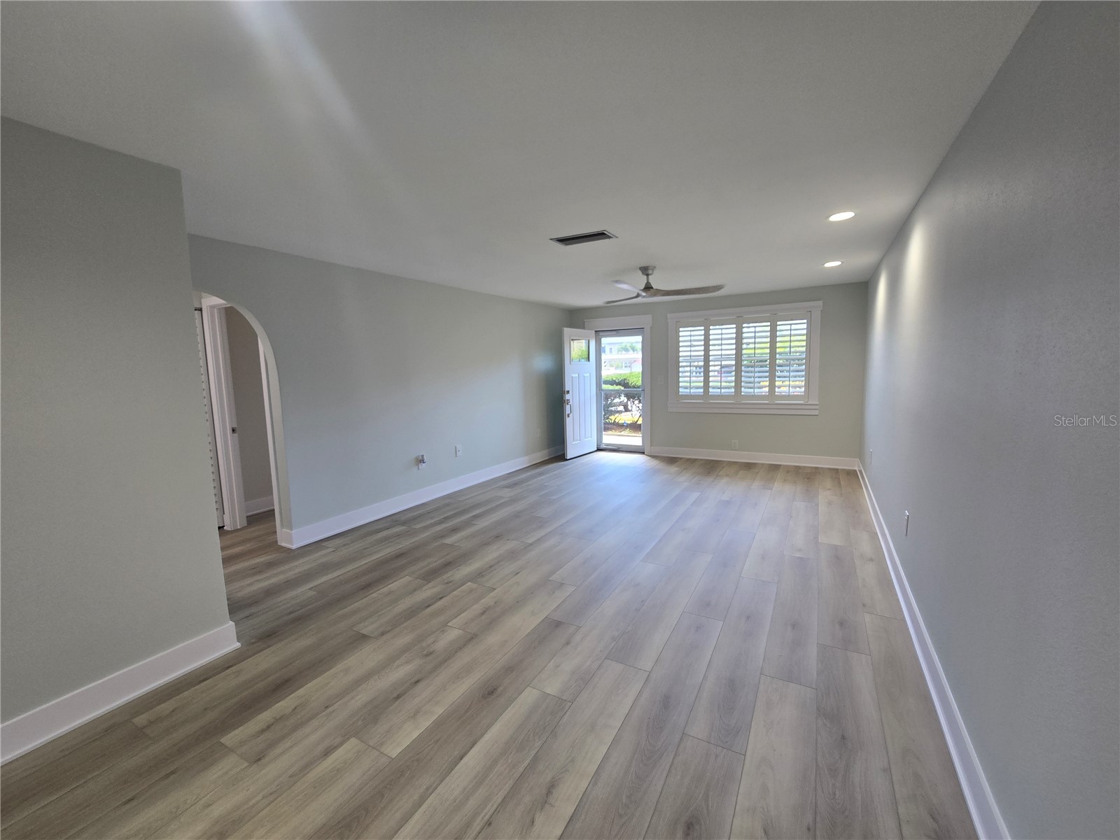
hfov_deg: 106.2
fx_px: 421
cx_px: 560
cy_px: 420
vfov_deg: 89.9
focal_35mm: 13
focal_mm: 2.2
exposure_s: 1/60
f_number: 2.2
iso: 100
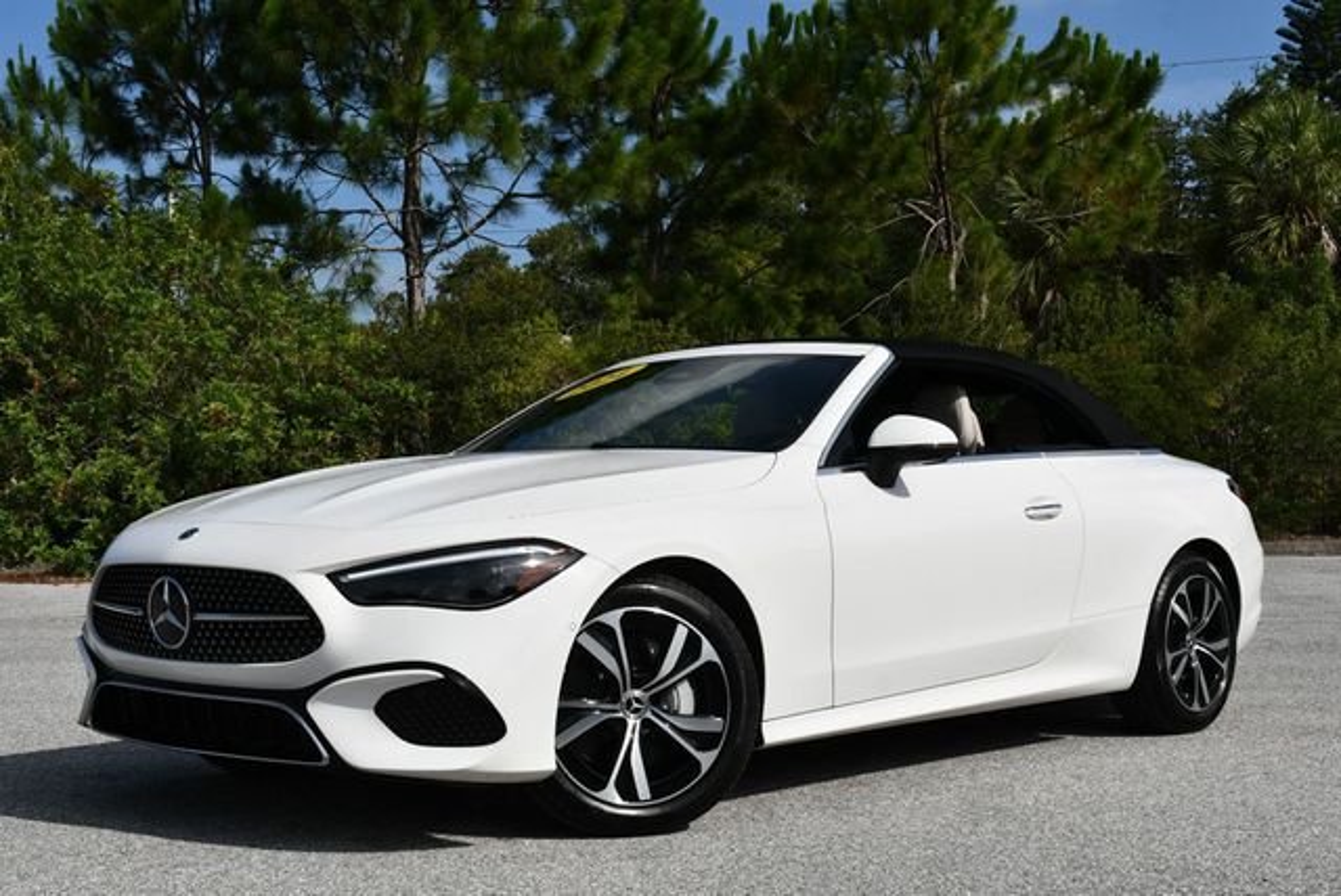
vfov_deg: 26.0
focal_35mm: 52
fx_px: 1939
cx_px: 670
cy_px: 448
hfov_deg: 38.2
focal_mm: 26
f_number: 10
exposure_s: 1/400
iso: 100
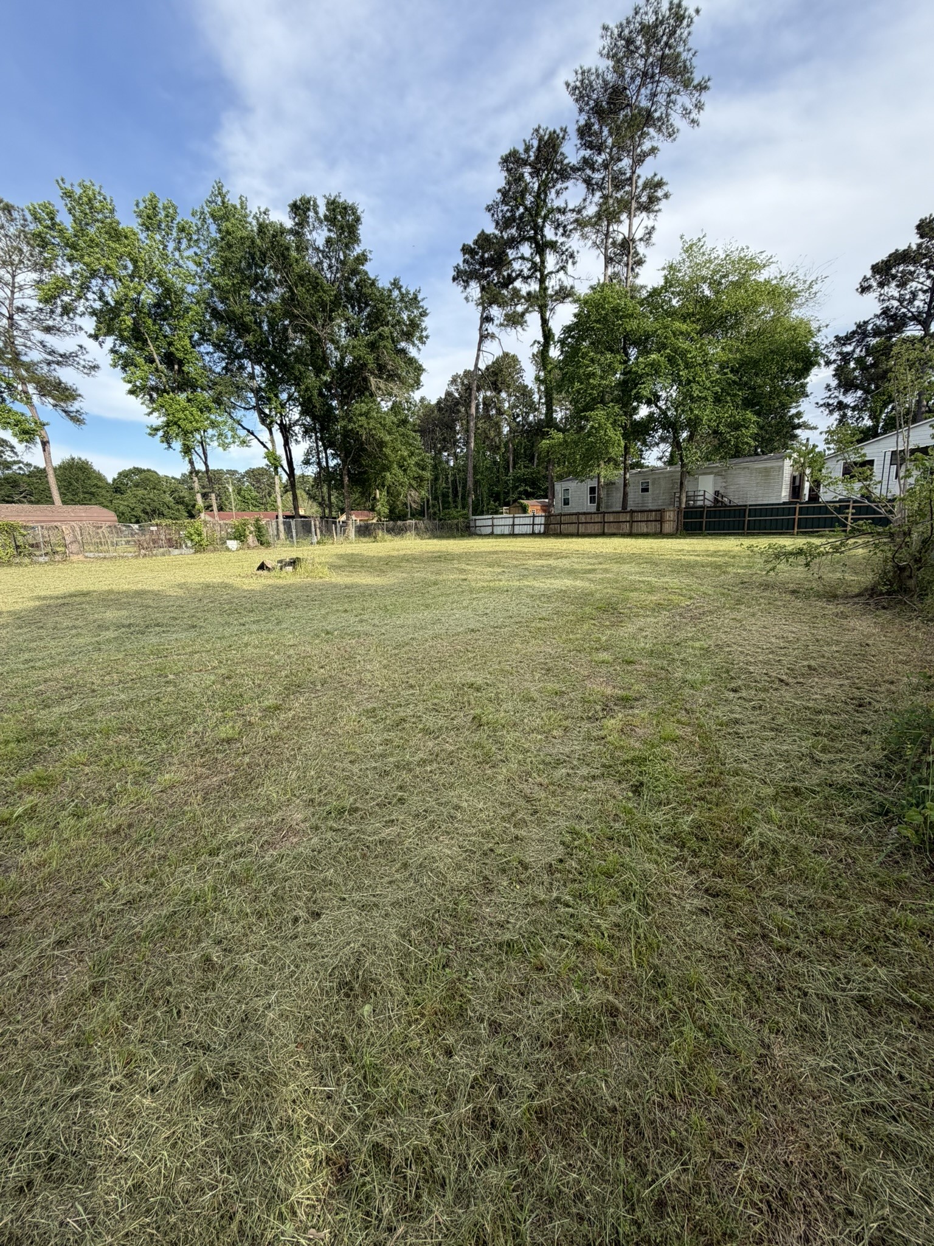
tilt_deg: -10.8
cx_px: 467
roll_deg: +2.2
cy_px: 623
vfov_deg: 102.1
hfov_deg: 85.7
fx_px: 504
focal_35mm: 14
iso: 40
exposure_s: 1/625
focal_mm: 2.22
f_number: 2.2
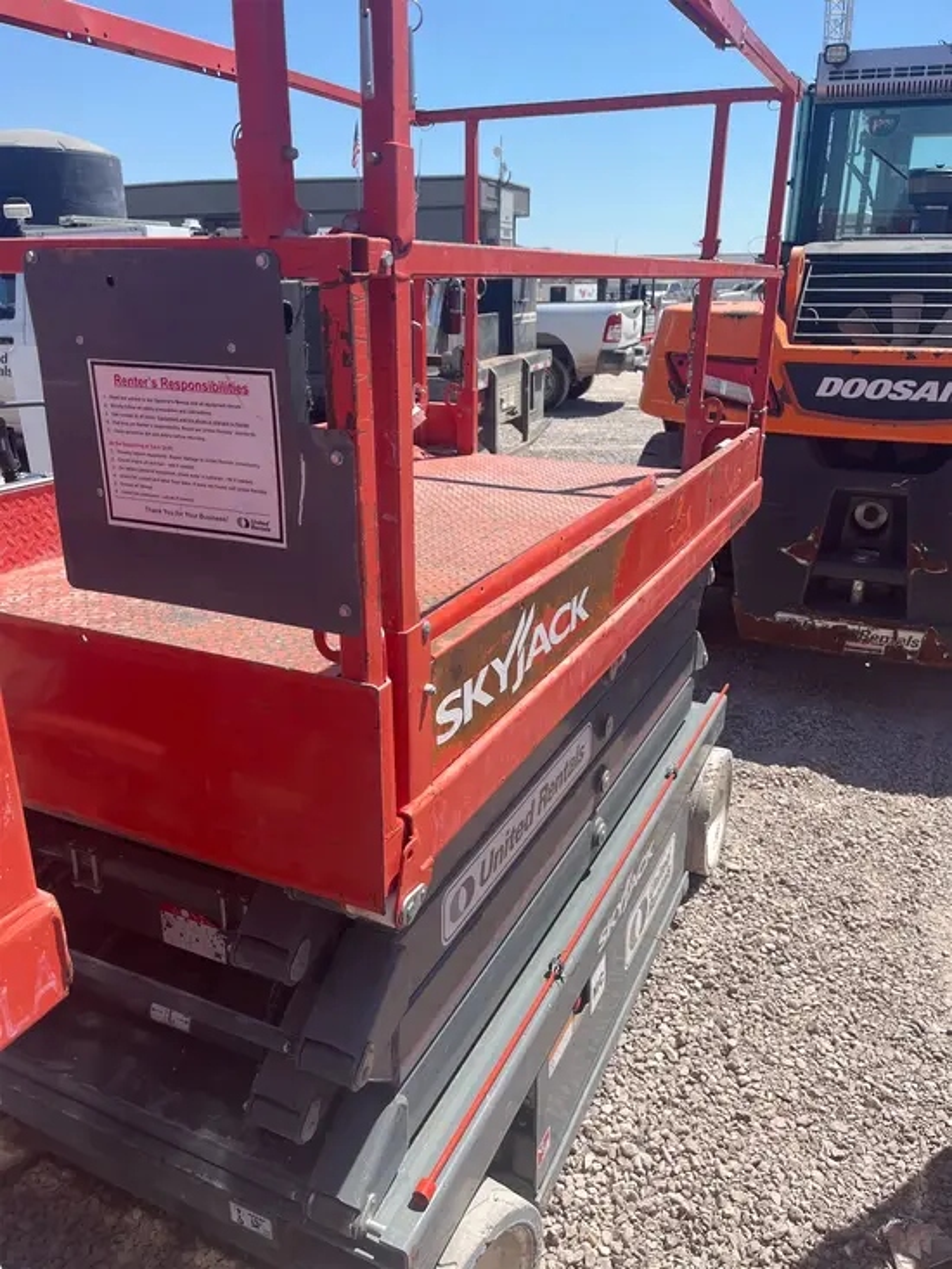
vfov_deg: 67.3
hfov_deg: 53.1
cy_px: 634
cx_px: 476
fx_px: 953
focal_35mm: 26
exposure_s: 1/2755
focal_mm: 5.1
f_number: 1.6
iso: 50
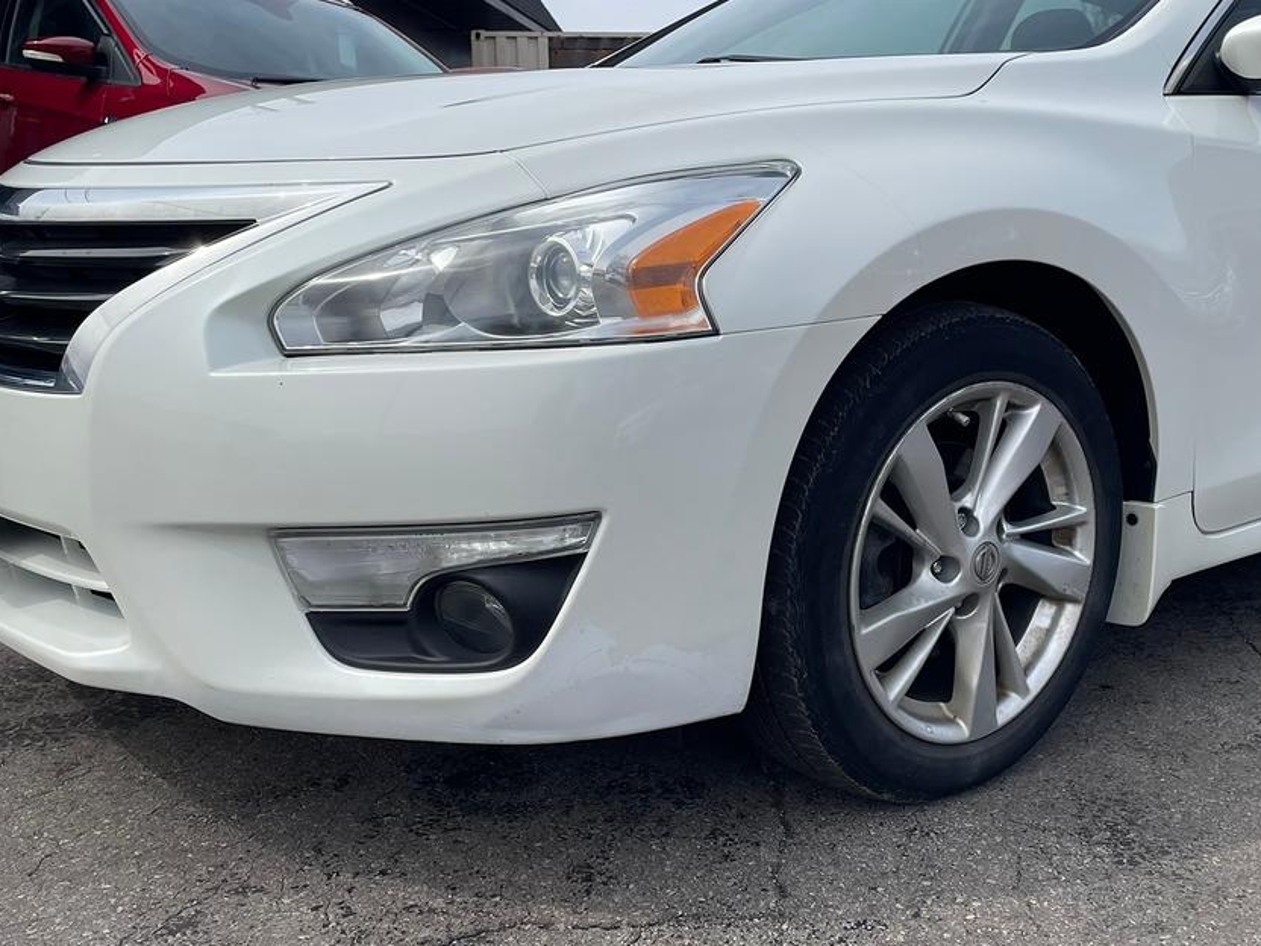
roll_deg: +1.1
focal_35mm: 40
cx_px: 844
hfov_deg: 46.0
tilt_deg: -7.3
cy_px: 412
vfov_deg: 35.9
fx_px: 1457
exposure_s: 1/4132
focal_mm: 4.2
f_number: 1.6
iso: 32
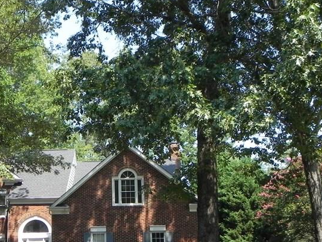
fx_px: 512
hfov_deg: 34.2
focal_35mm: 55
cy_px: 146
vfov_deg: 26.5
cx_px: 82
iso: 160
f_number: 5
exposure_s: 1/200
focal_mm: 5.2
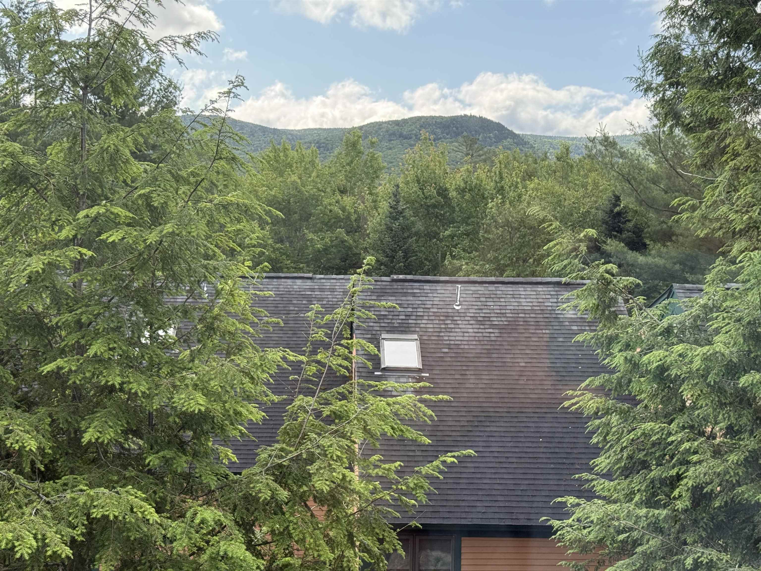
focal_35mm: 48
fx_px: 1055
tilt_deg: -0.4
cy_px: 286
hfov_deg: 39.7
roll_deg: -0.9
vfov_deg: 30.3
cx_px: 380
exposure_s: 1/706
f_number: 1.78
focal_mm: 6.76
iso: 80
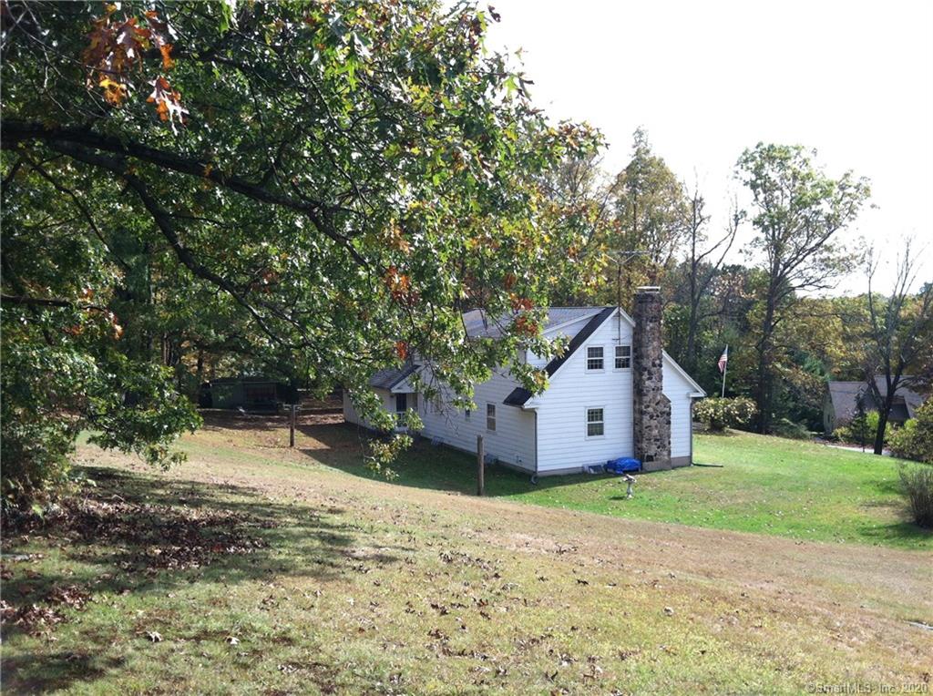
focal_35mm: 35
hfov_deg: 52.7
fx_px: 942
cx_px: 466
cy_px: 348
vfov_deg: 40.6
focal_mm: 3.85
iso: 80
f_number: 2.8
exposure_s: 1/390
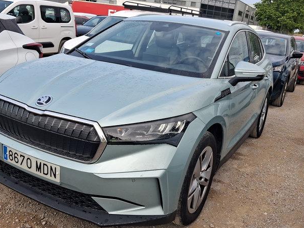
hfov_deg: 51.3
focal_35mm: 36
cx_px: 140
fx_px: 316
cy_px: 115
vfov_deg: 39.7
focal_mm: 4
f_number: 1.8
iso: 20
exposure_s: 1/274
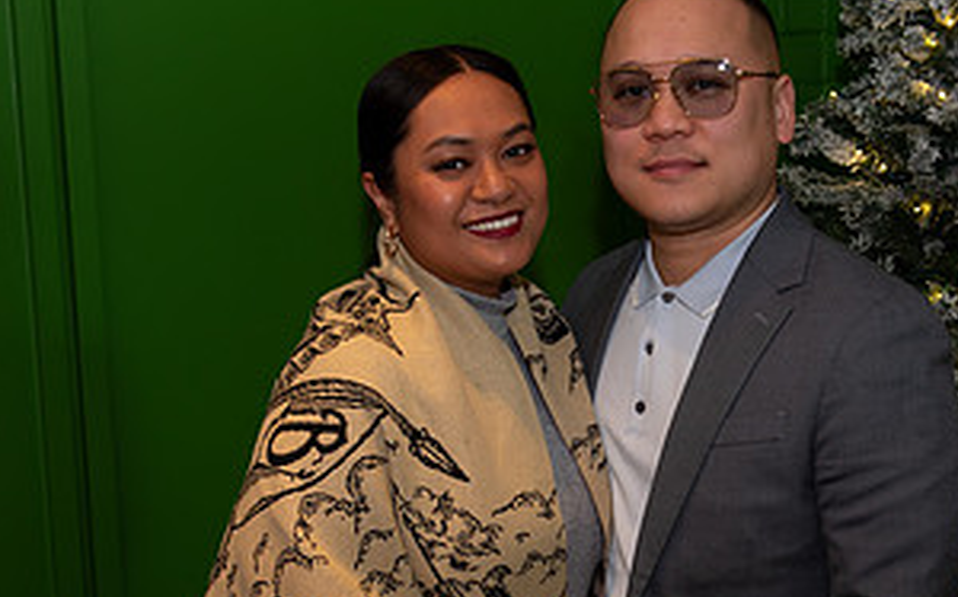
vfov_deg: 17.2
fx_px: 1957
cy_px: 471
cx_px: 568
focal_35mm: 75
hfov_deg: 27.5
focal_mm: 38
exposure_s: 1/40
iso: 400
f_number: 5.6
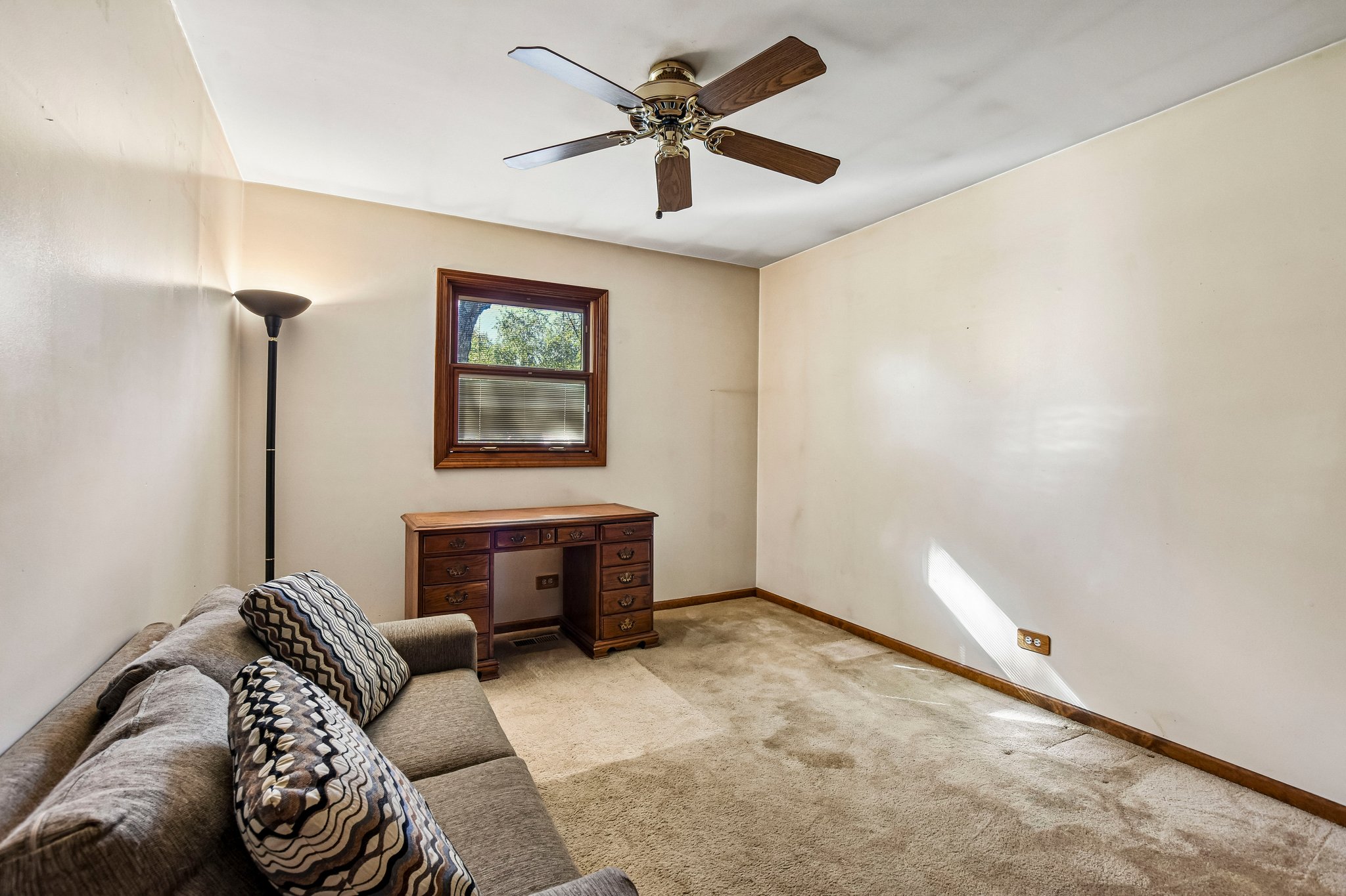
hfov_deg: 100.4
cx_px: 673
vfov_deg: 77.3
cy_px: 448
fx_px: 561
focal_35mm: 15
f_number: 8
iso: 500
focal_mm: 10
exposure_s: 1/6
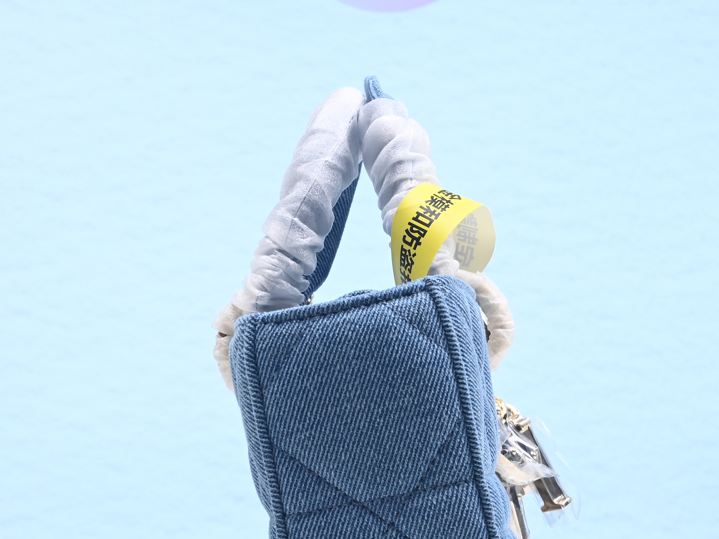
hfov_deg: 20.4
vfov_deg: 15.4
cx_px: 330
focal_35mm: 96
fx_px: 1994
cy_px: 299
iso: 100
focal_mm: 40
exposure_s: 1/2
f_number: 16
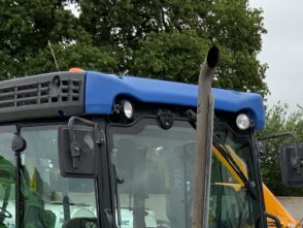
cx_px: 281
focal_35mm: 101
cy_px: 358
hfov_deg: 19.0
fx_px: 885
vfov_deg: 13.7
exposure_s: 1/435
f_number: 1.8
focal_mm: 3
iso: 16
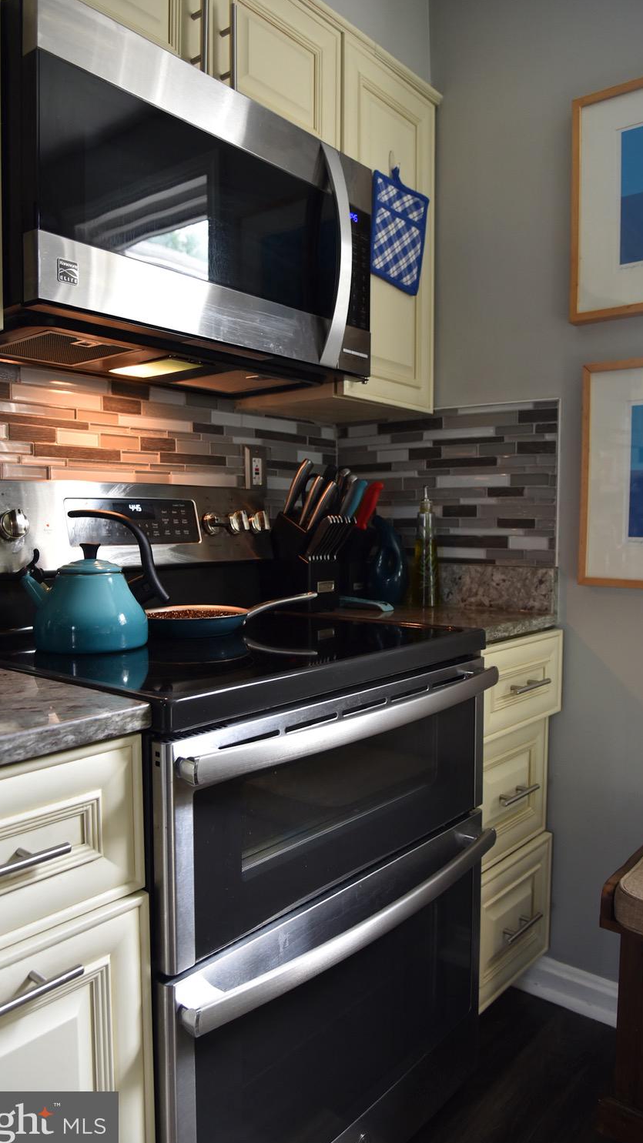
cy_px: 563
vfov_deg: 71.9
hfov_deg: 44.4
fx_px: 788
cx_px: 320
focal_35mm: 26
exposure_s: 1/20
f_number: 4
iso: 640
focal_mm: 24
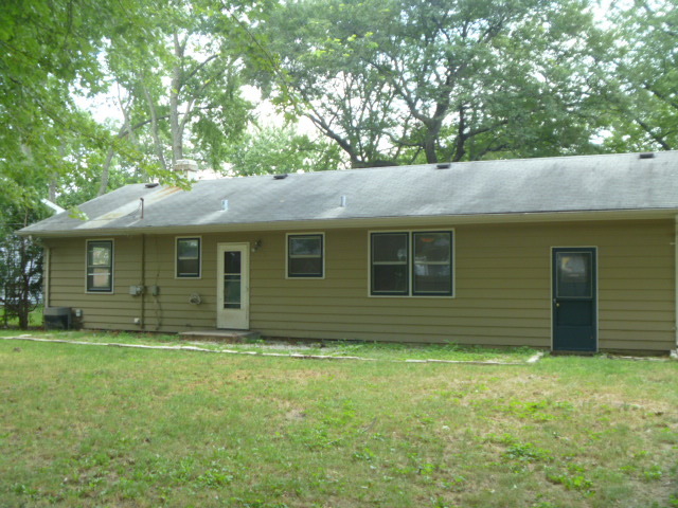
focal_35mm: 35
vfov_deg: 40.7
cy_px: 254
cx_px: 339
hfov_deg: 52.6
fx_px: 686
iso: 80
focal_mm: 6.3
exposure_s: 1/40
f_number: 3.5
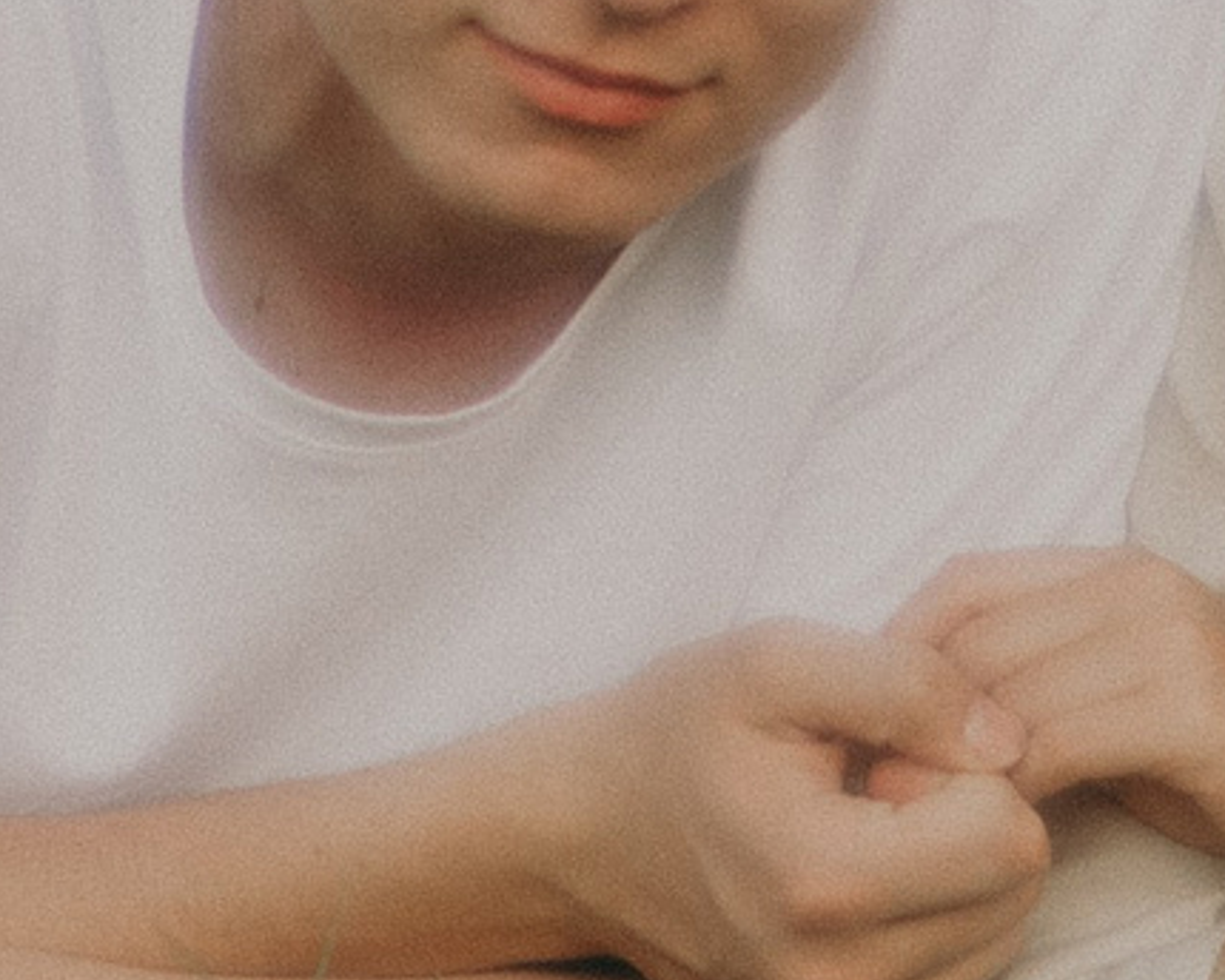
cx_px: 721
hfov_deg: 4.7
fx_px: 14792
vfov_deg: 3.8
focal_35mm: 408
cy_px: -948
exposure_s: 1/320
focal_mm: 50
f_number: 2.2
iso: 100
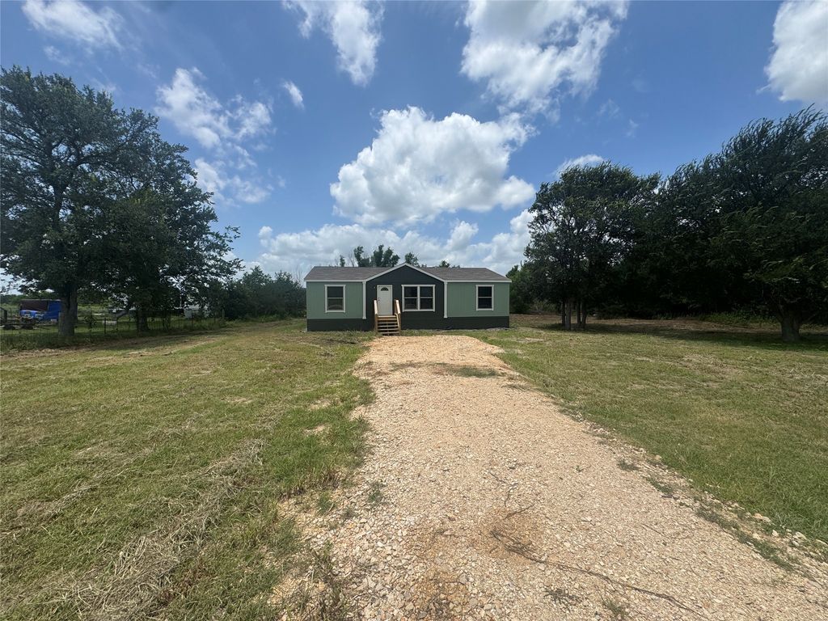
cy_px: 310
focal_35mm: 14
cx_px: 414
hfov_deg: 102.1
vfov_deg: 85.7
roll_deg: -0.3
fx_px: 335
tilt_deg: -1.5
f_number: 2.2
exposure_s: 1/2985
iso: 50
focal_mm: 2.22
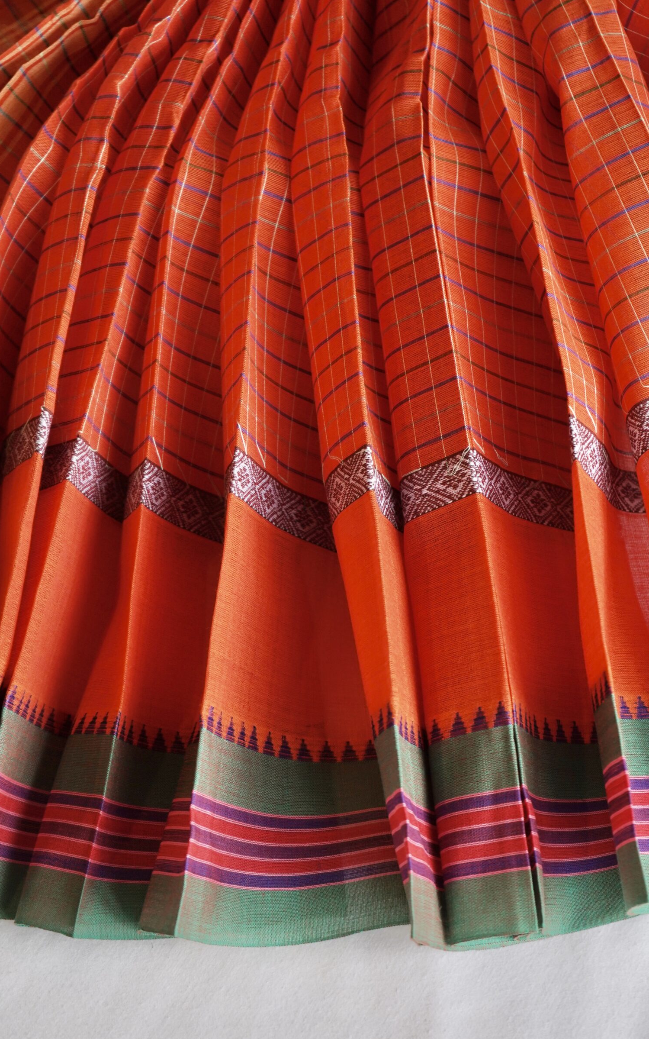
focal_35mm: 75
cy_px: 512
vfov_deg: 27.5
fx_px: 2122
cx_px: 367
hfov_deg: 17.4
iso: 800
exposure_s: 1/60
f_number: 5.6
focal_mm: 69
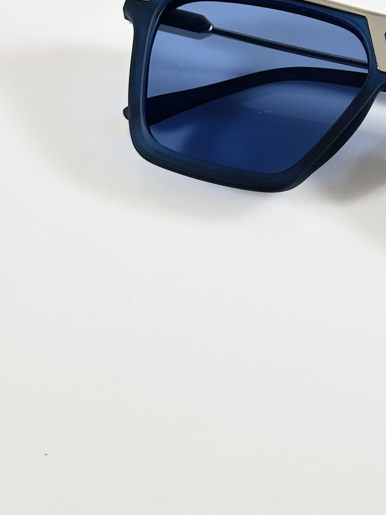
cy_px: 123
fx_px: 1487
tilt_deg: -47.5
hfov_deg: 14.6
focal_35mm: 100
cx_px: 378
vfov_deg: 19.5
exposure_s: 1/100
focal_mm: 6.86
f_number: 1.78
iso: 80
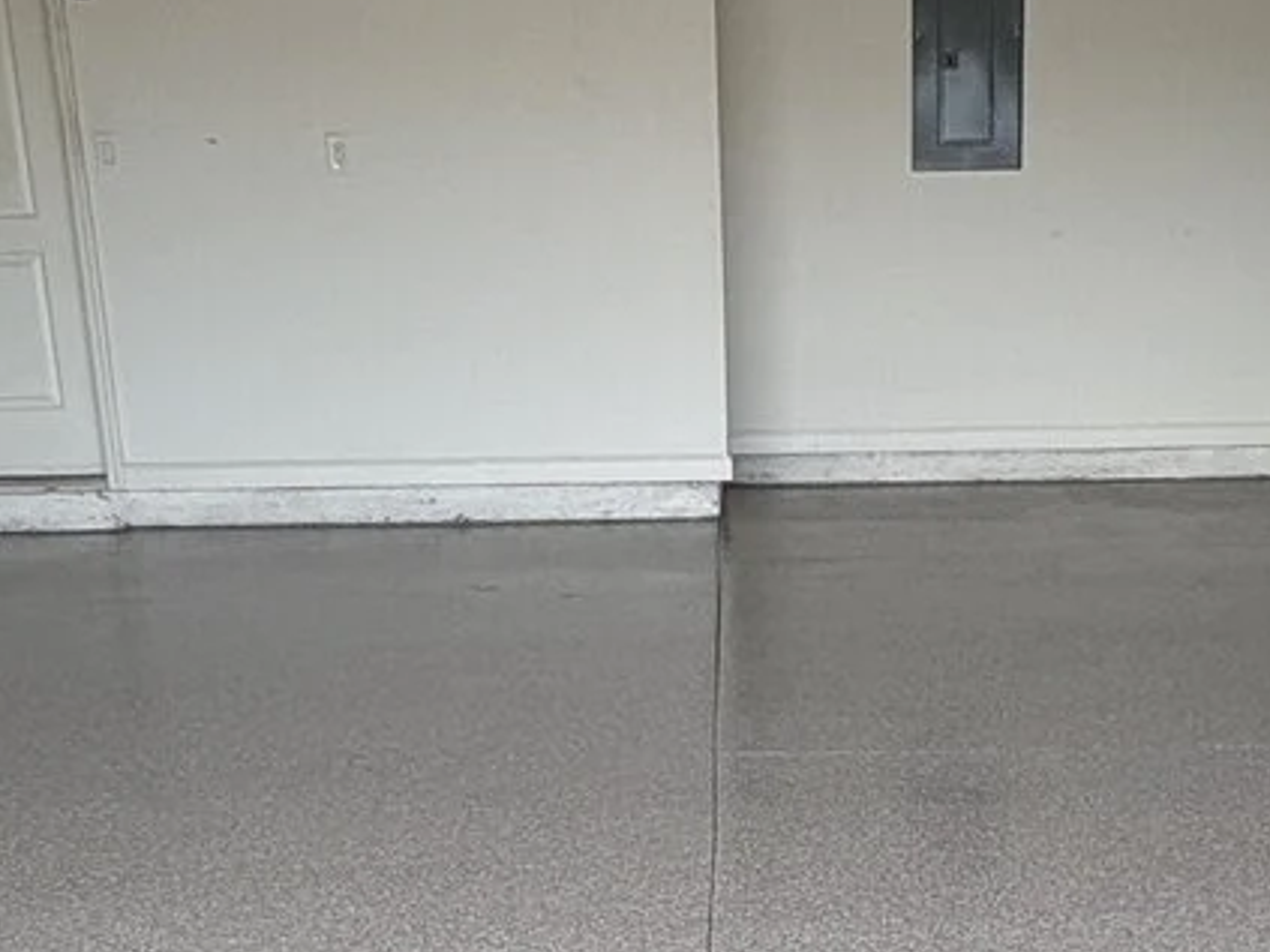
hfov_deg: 35.9
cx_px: 805
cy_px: 841
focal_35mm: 53
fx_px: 1944
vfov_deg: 26.7
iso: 40
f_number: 2.2
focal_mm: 2.22
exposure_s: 1/183
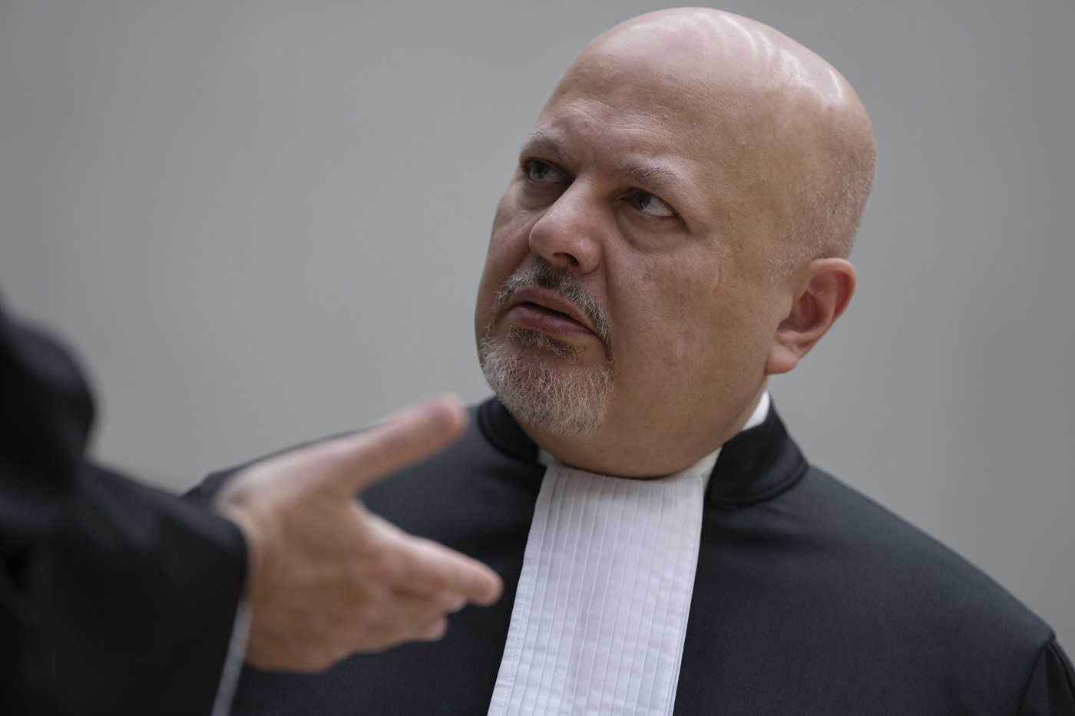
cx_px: 538
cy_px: 358
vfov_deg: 6.9
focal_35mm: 200
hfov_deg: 10.3
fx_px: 5971
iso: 1250
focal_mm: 200
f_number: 2.8
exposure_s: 1/200
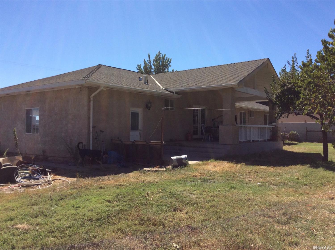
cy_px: 125
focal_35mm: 32
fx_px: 309
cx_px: 168
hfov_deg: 56.9
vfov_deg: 44.0
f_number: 2.4
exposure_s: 1/1908
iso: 32
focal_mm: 3.3
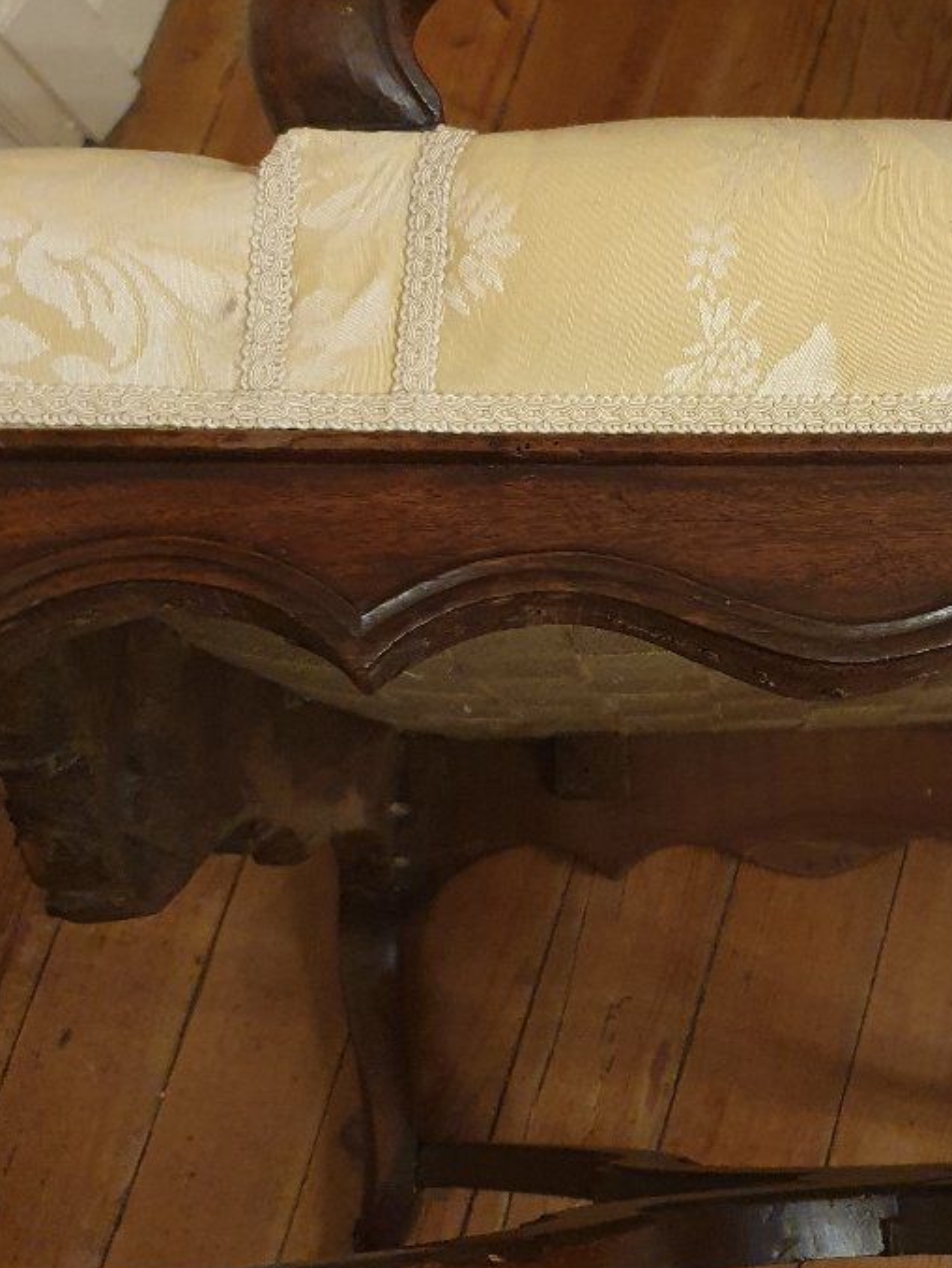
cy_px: 550
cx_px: 774
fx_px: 1686
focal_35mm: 46
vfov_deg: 41.1
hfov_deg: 30.7
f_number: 1.5
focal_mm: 4.32
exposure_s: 1/33
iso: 640
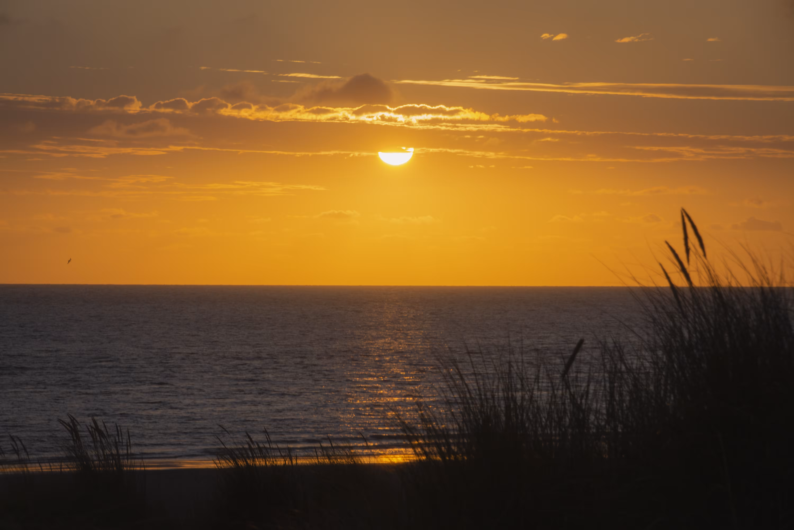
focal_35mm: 180
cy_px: 265
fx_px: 3970
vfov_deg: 7.6
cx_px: 397
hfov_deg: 11.4
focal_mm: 120
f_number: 13
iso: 100
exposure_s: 1/250
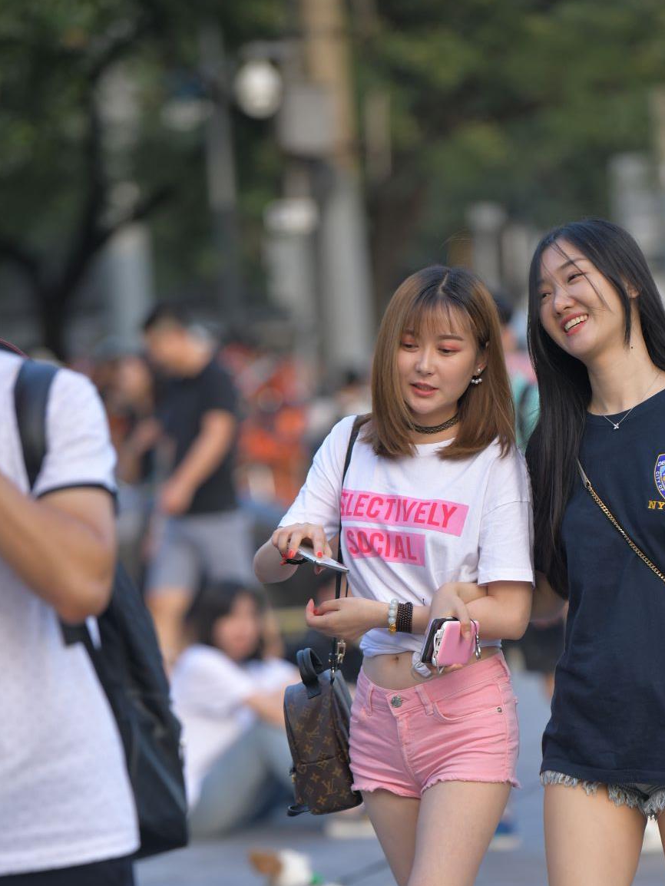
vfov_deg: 7.5
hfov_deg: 5.7
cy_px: 681
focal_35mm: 263
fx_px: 6734
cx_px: 460
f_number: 3.2
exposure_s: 1/800
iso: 560
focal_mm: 170
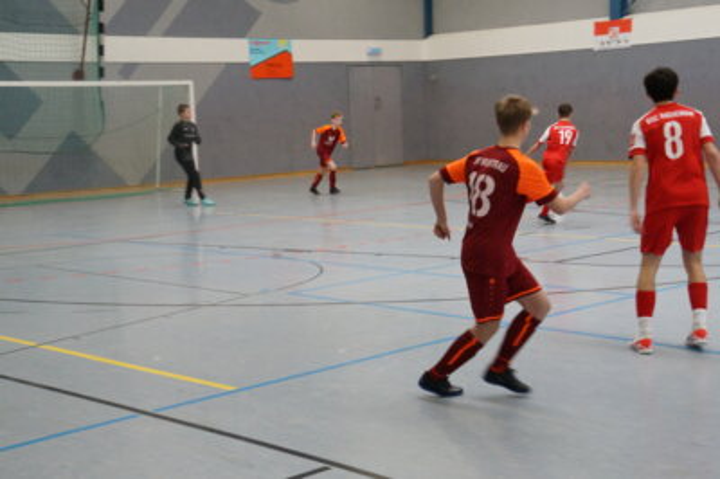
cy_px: 240
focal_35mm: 60
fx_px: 1199
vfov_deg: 22.6
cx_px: 360
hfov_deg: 33.4
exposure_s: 1/60
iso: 3200
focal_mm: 40
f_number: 13
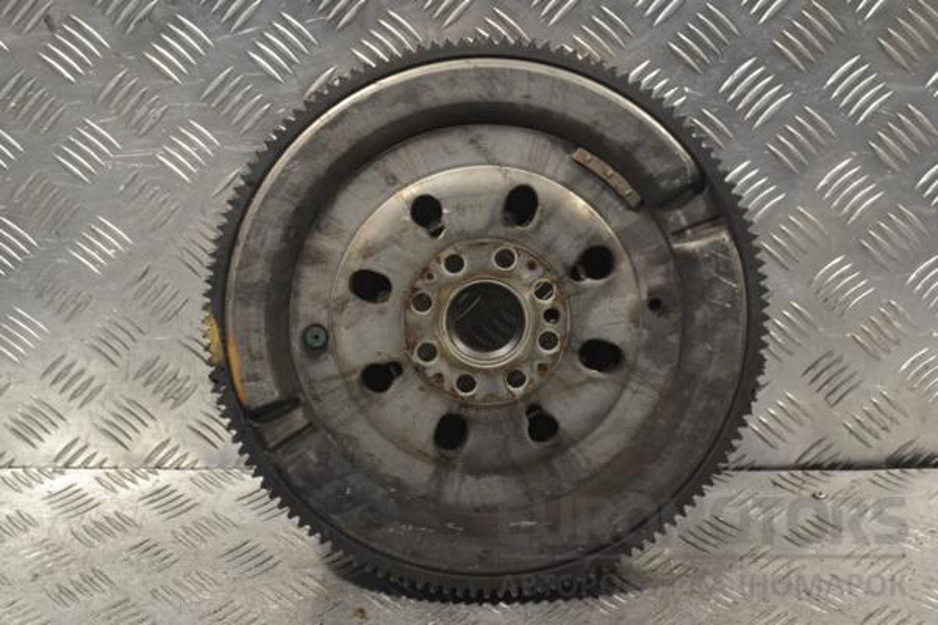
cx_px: 469
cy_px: 312
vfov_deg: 22.6
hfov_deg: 33.4
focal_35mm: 60
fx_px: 1563
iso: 3200
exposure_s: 1/250
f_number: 8
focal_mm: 40
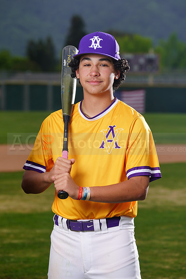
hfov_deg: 7.0
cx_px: 93
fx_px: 1518
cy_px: 140
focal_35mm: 196
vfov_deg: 10.5
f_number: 8
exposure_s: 1/250
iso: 100
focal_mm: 196
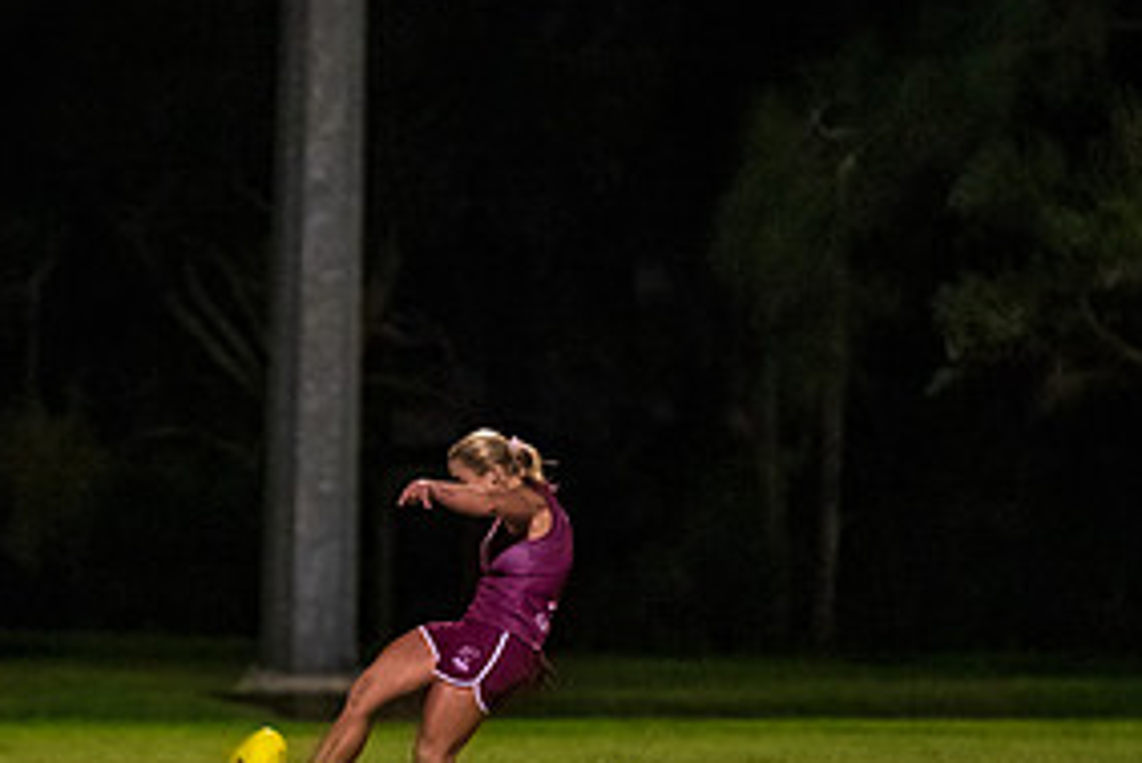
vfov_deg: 2.6
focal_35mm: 525
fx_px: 16662
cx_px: 317
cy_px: 540
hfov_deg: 3.9
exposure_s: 1/800
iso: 6400
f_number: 2.8
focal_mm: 200
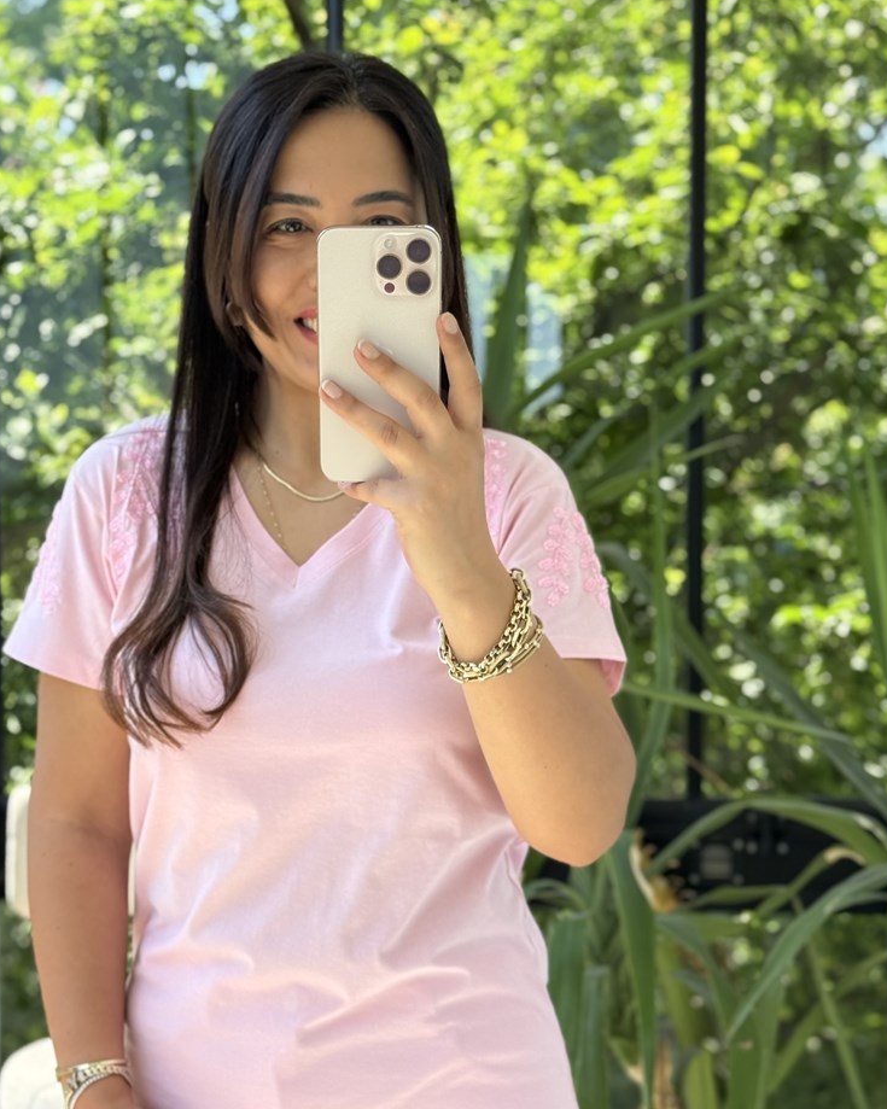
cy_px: 716
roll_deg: +0.1
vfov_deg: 27.8
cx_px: 403
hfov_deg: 22.5
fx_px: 2232
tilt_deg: -18.7
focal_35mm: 68
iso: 80
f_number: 1.78
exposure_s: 1/405
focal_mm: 6.76
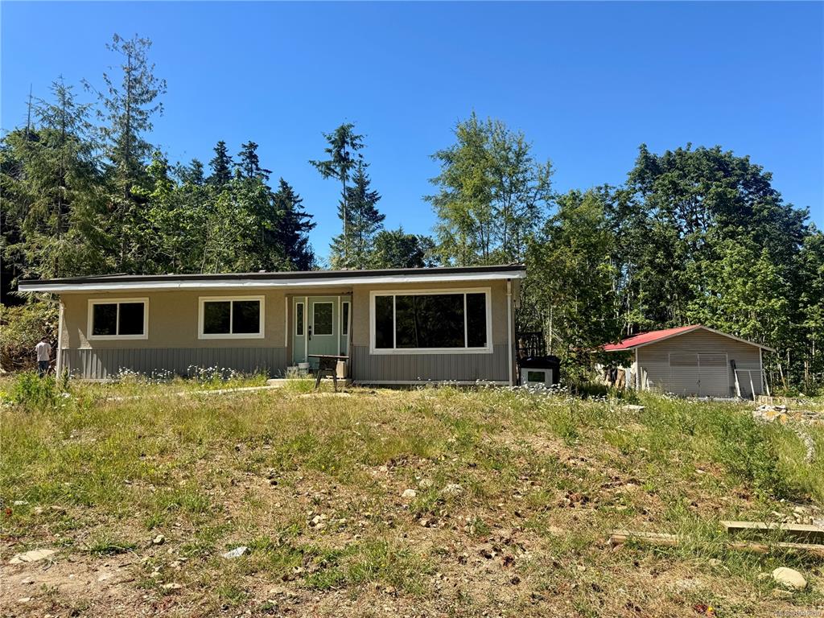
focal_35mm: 24
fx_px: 571
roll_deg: -0.1
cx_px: 412
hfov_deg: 71.6
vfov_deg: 56.8
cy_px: 309
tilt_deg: +5.8
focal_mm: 6.76
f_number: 1.78
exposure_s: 1/2710
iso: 80
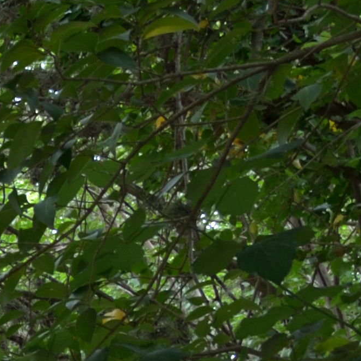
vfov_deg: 10.9
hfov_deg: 9.2
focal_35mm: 151
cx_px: -738
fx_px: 1782
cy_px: 614
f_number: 9
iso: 100
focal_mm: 16
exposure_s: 1/6
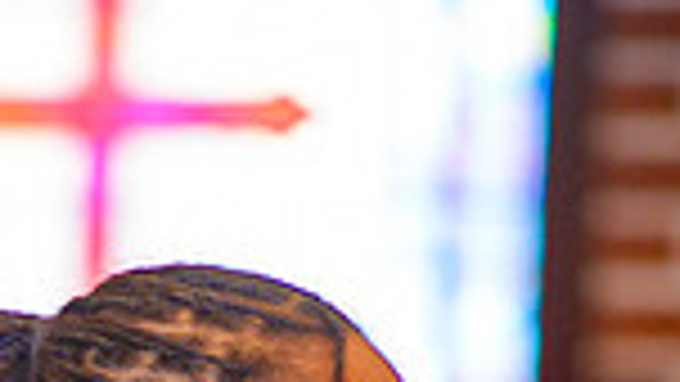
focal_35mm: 702
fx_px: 12660
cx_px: 164
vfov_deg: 1.7
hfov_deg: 3.1
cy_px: 826
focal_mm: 105
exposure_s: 1/100
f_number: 1.4
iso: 180
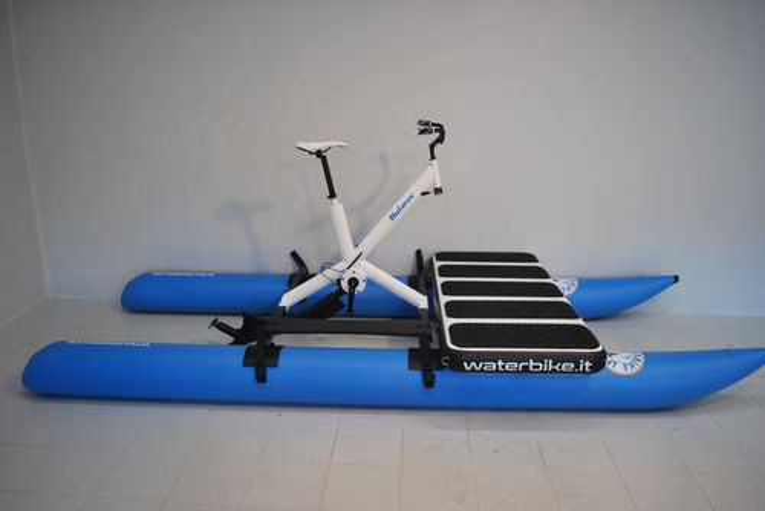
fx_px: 574
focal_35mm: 27
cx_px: 382
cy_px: 256
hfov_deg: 67.4
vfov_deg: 48.0
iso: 400
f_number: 3.5
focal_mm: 18
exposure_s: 1/80
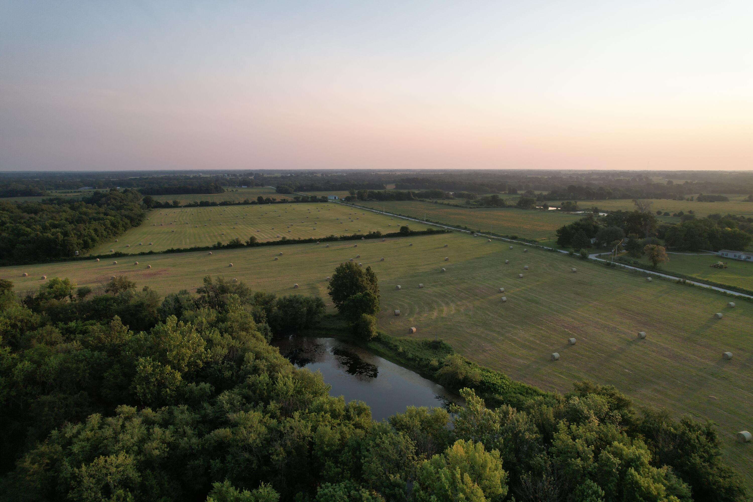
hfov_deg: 78.6
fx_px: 460
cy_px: 251
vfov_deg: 57.2
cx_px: 376
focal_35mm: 22
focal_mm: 8.38
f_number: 2.8
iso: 100
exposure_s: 1/100
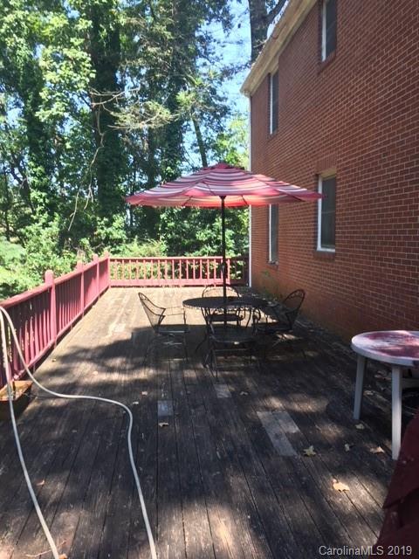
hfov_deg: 48.2
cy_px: 280
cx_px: 210
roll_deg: +1.1
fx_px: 468
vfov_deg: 61.7
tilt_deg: -5.0
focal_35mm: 29
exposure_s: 1/120
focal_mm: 4.15
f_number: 2.2
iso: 25
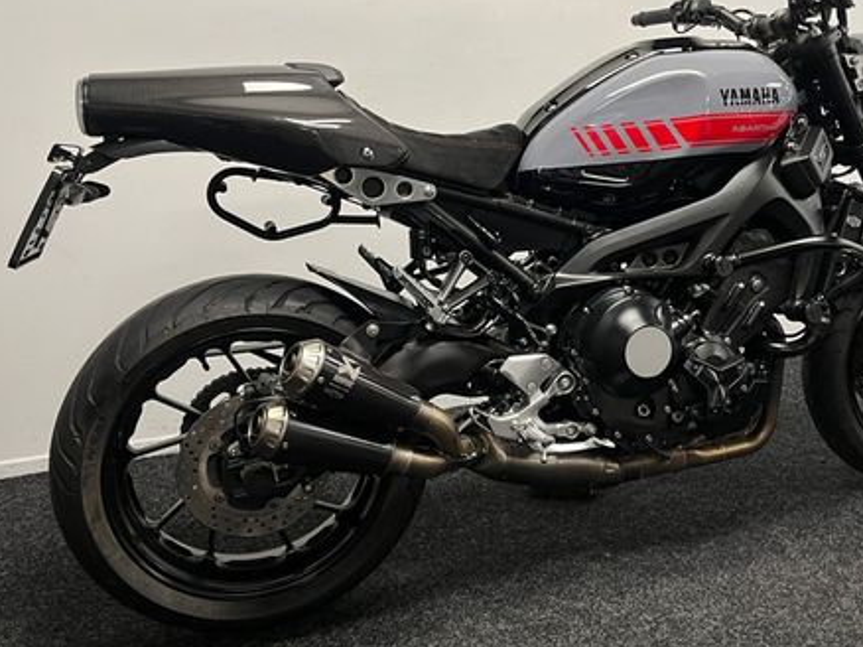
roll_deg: +2.7
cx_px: 556
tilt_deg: -12.2
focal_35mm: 38
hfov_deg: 48.4
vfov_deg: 37.5
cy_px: 243
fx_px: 947
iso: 100
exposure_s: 1/50
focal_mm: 5.1
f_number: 1.6
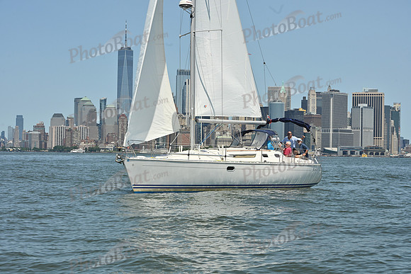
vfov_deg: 16.1
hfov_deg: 23.9
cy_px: 137
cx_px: 206
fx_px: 971
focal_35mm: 85
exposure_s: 1/1000
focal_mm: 85
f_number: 11
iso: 320
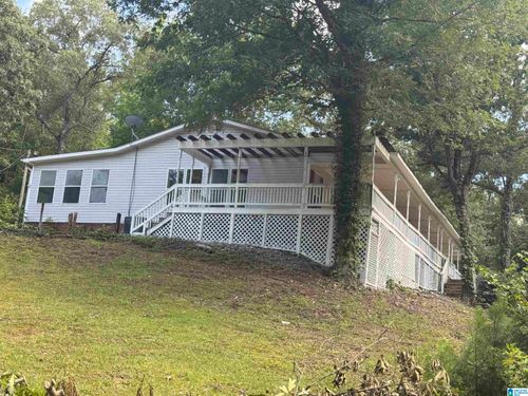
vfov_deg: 30.3
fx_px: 732
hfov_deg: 39.7
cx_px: 264
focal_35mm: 48
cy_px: 198
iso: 64
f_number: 1.78
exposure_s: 1/470
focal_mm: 6.76
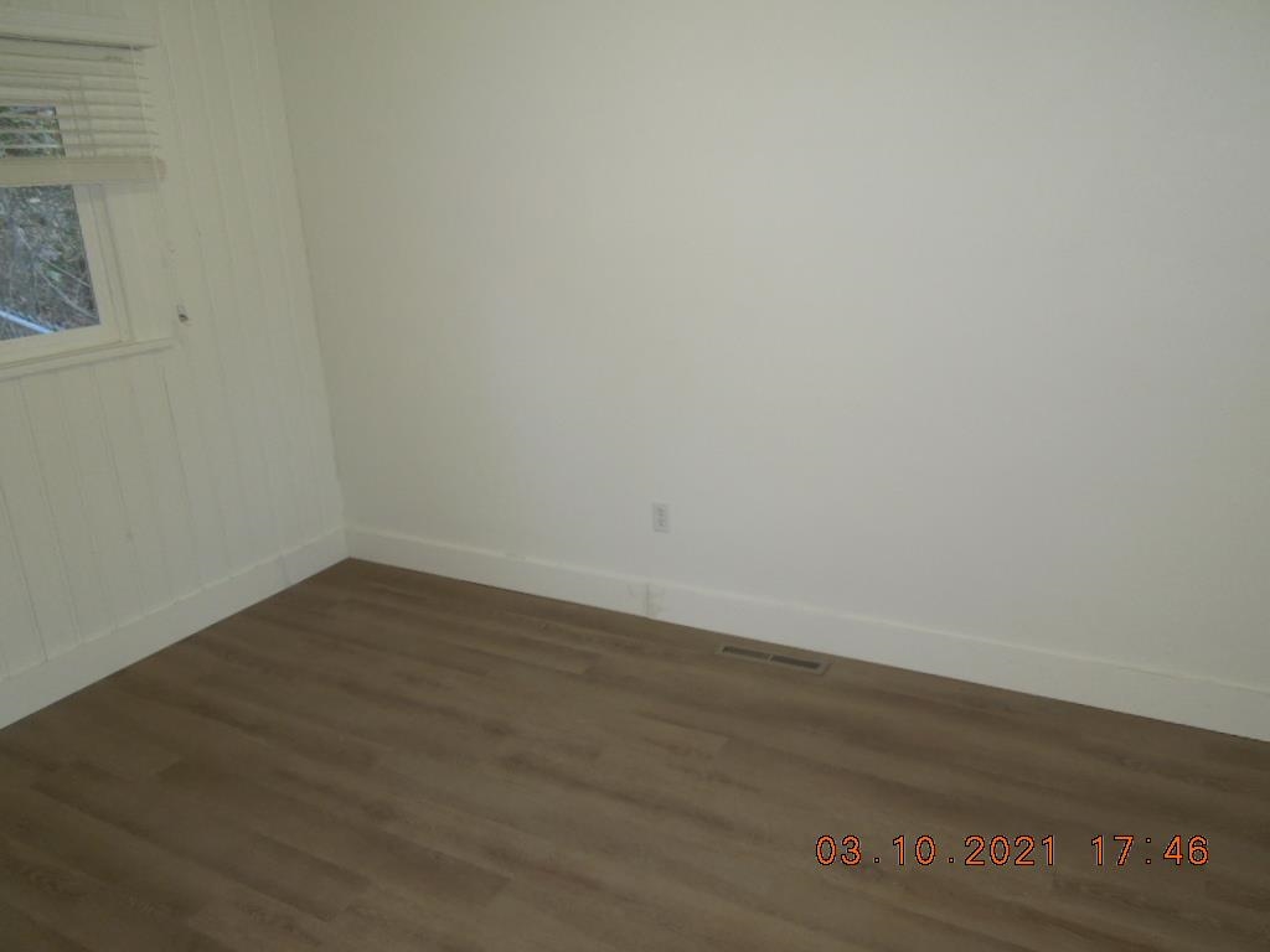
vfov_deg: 54.9
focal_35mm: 25
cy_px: 476
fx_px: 917
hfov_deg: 69.4
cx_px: 635
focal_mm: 4.5
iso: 200
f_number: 3.3
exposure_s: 1/30
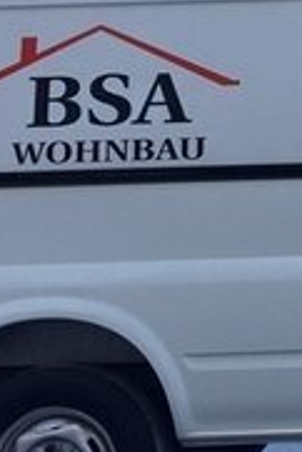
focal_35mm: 110
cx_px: 572
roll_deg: +0.6
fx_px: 1381
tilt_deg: +1.9
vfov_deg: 18.5
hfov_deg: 11.4
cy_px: 119
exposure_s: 1/158
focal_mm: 4.15
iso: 25
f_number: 2.2
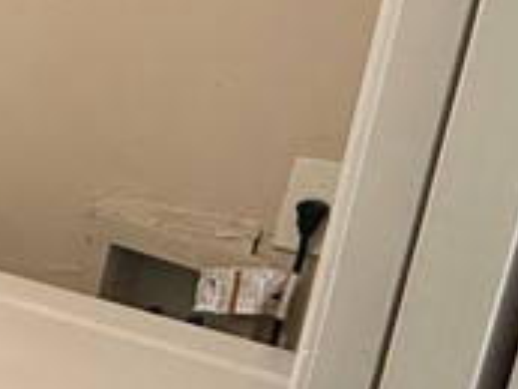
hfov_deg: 17.7
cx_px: -479
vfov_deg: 17.7
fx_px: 1243
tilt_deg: -14.5
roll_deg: -3.6
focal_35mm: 83
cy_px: 302
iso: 250
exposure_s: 1/60
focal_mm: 2.22
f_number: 2.2
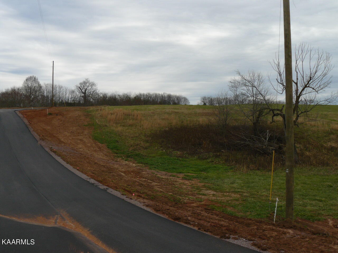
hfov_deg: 51.4
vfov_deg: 39.7
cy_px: 126
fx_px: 352
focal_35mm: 36
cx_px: 169
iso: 100
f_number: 5.6
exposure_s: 1/250
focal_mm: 6
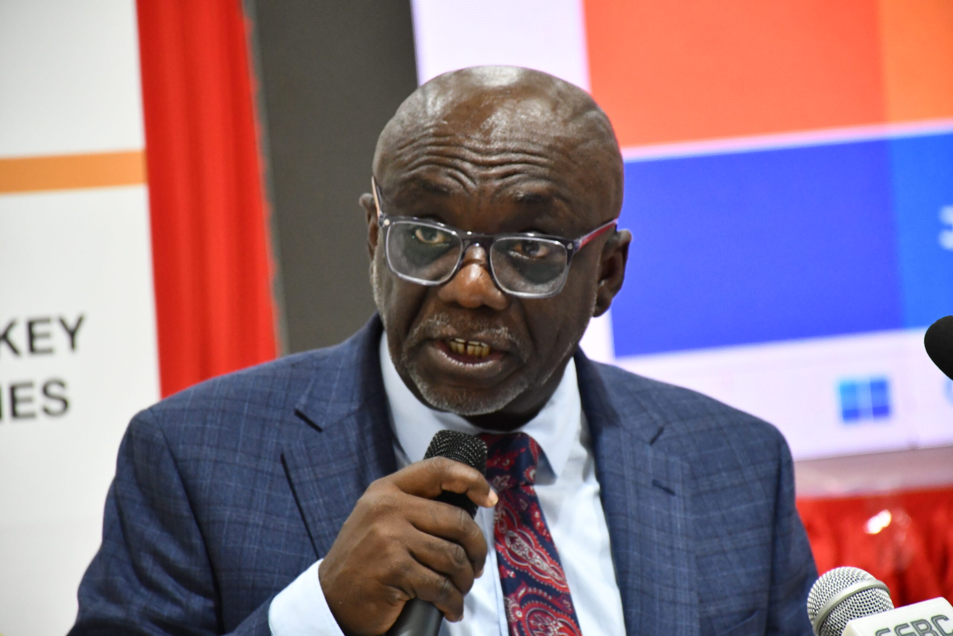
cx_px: 476
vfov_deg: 6.5
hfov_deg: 9.8
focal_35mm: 210
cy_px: 318
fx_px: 5559
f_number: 5.6
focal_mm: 140
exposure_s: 1/80
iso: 3200
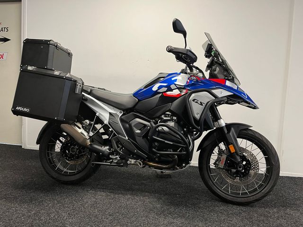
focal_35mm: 26
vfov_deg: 53.1
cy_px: 114
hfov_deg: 67.3
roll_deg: -1.5
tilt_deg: -4.4
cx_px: 152
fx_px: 228
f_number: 1.6
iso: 100
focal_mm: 5.1
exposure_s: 1/50
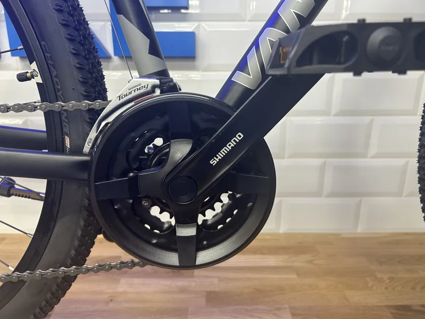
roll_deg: +0.2
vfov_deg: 53.1
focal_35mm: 26
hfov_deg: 67.3
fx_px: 319
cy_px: 160
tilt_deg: -17.2
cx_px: 212
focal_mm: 5.7
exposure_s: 1/100
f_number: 1.5
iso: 125
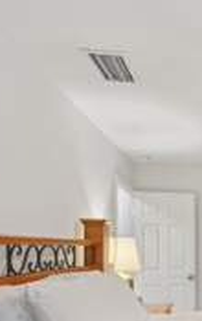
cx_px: 294
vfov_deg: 47.3
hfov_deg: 25.6
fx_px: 342
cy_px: 261
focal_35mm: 39
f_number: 9
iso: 200
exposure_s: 1/5
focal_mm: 14
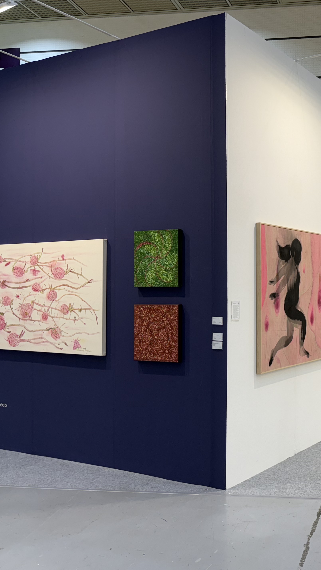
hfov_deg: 29.7
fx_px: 560
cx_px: 326
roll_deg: +0.3
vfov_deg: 54.0
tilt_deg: +1.0
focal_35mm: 37
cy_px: 287
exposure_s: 1/120
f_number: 1.78
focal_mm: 6.76
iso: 50
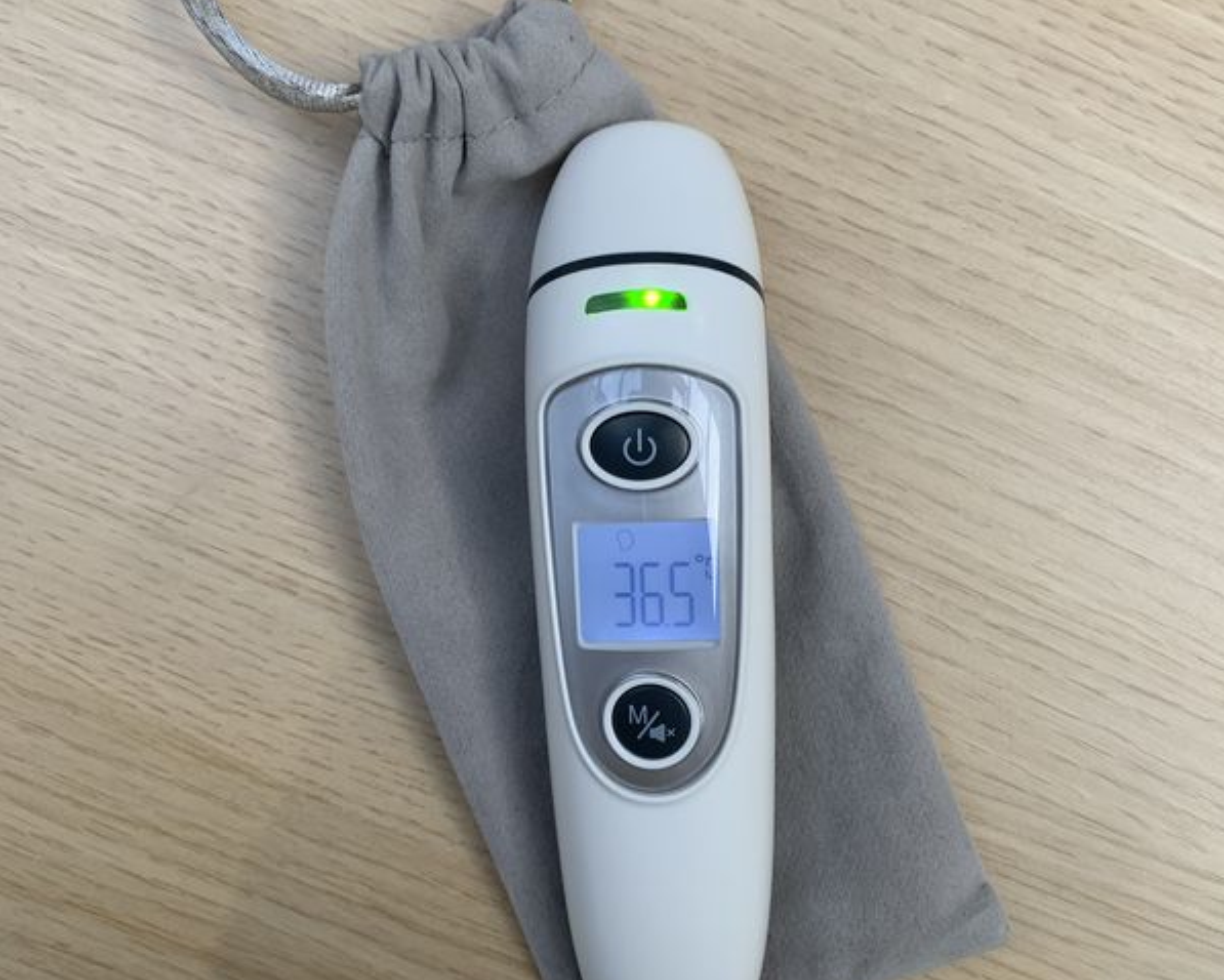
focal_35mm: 34
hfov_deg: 52.8
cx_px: 613
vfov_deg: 43.4
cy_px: 508
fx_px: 1232
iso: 80
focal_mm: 4.25
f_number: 1.8
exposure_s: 1/121
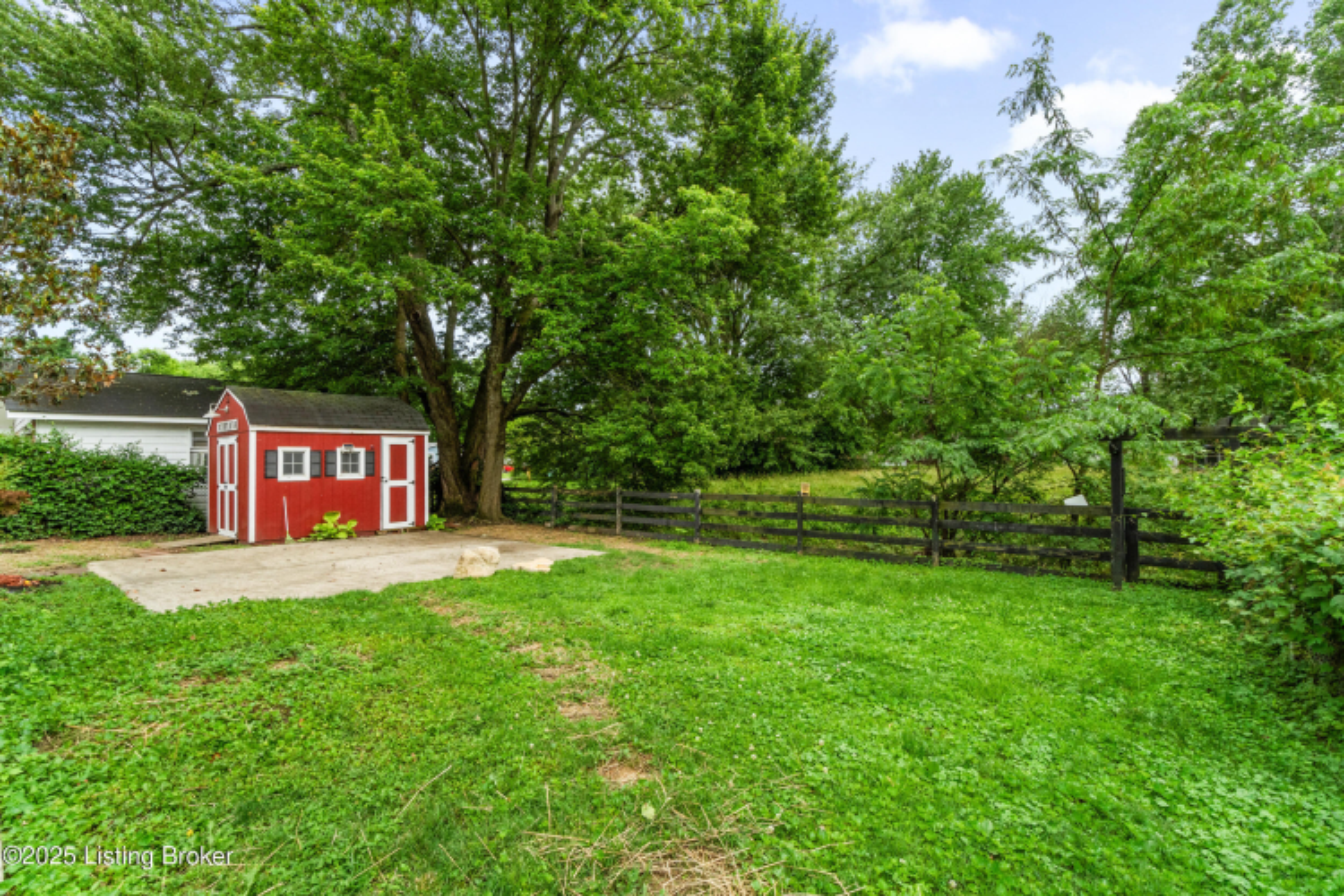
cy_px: 448
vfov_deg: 77.3
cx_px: 672
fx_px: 560
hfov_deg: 100.4
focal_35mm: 15
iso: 400
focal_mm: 10
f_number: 10
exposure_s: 1/100
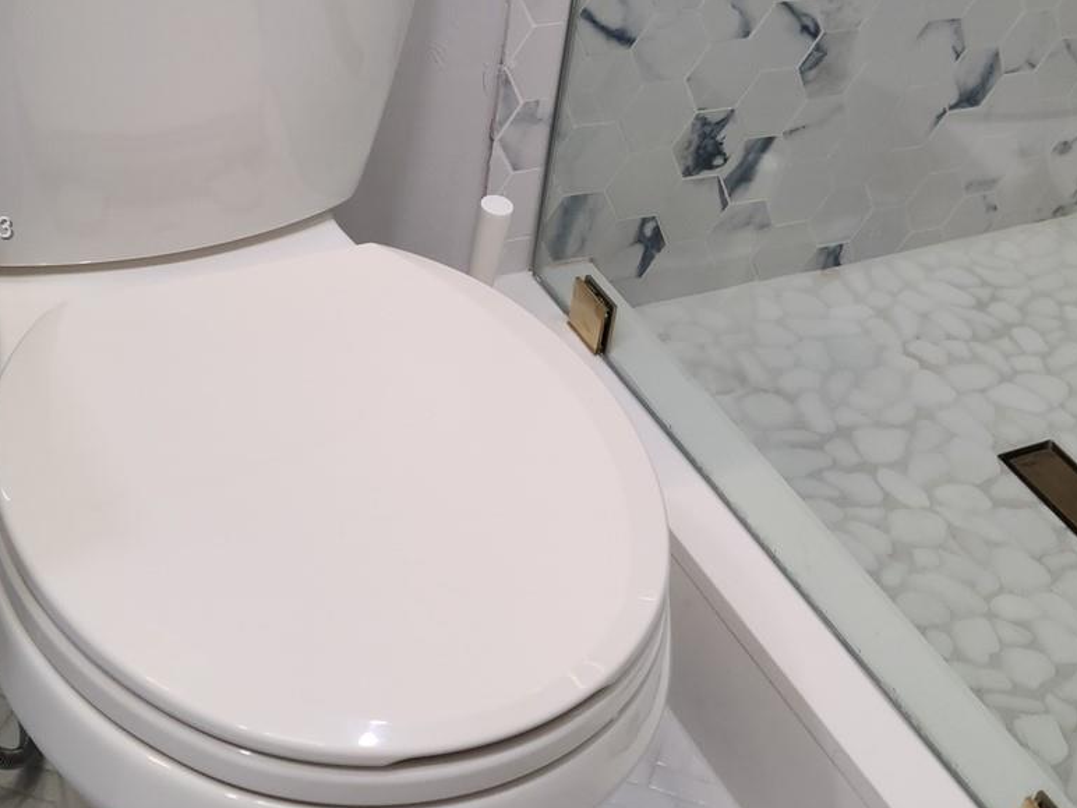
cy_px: 230
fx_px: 1805
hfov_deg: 33.0
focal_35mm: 58
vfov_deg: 25.0
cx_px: 682
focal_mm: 5.9
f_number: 2
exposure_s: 1/60
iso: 125
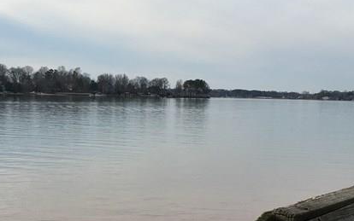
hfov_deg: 27.1
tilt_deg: -8.2
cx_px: 164
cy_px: 215
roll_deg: -2.0
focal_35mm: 76
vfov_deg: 16.8
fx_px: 733
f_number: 2.2
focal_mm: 4.15
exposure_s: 1/1672
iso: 25
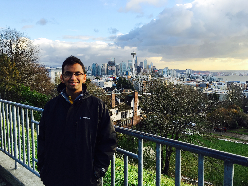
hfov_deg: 61.7
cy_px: 93
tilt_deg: -6.5
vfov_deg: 48.2
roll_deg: -0.6
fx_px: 208
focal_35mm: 29
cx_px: 124
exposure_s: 1/371
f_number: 2.2
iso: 25
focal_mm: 4.15
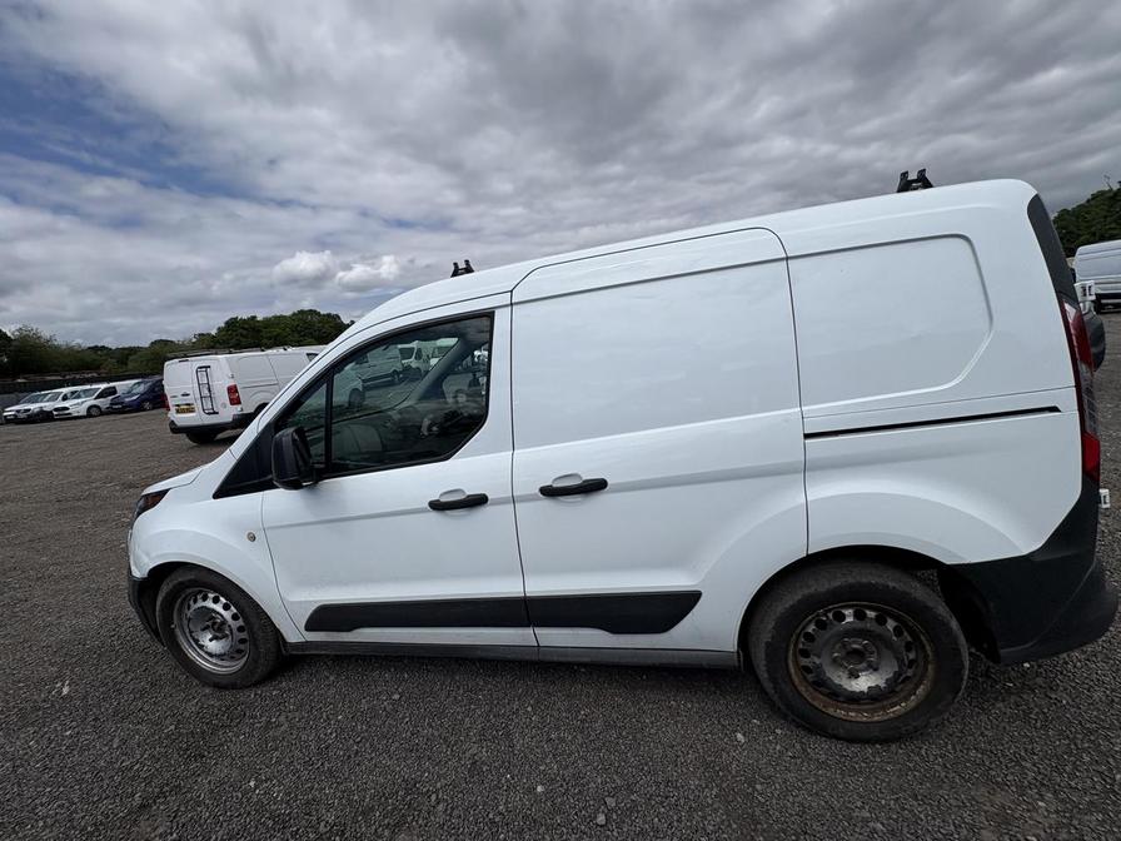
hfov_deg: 102.1
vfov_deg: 85.7
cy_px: 420
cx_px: 560
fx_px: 453
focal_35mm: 14
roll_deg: +3.2
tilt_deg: -5.8
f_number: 2.2
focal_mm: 2.22
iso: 50
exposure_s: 1/5263
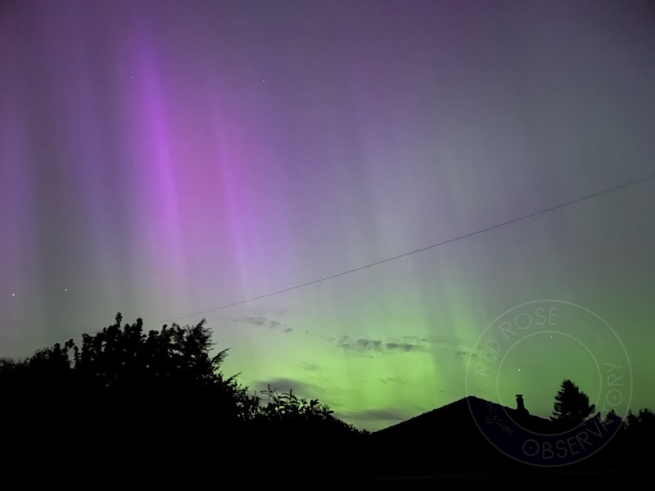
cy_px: 246
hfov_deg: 67.3
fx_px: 492
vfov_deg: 53.1
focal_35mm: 26
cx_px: 328
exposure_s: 1/2
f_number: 1.6
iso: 4000
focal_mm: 5.1
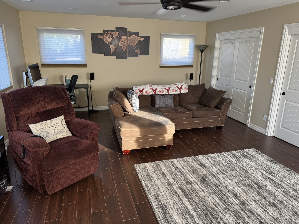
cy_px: 112
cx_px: 150
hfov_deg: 71.6
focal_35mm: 24
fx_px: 207
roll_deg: -1.6
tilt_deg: -16.6
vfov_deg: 56.8
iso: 100
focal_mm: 6.76
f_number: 1.78
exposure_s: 1/60
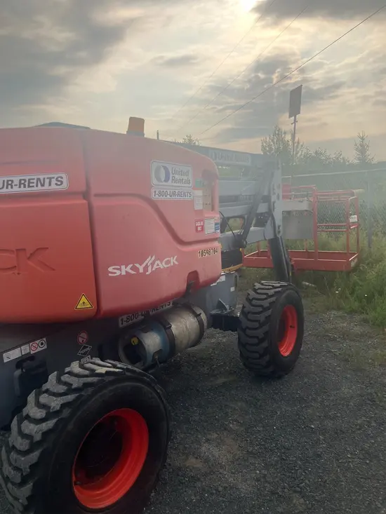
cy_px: 257
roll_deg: +2.8
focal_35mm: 28
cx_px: 193
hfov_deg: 49.8
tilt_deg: -11.3
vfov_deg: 63.4
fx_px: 416
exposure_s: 1/1799
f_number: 1.8
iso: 32
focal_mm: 3.99
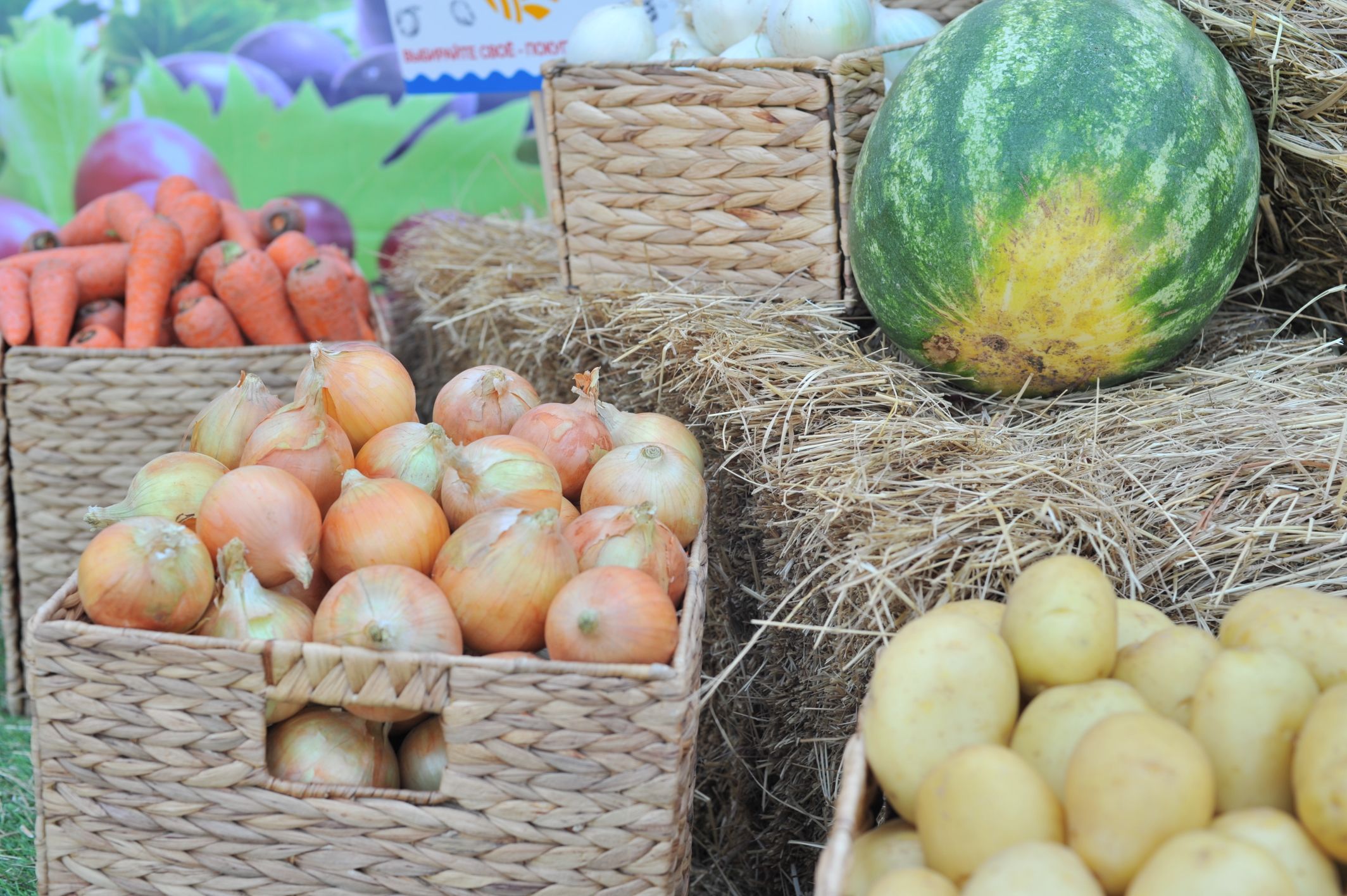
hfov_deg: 39.6
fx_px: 1870
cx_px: 674
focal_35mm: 50
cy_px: 448
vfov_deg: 27.0
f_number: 5.6
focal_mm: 50
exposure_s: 1/320
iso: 200
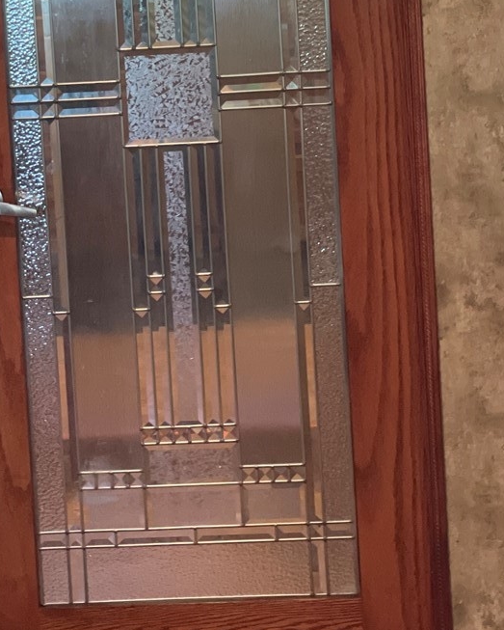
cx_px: 91
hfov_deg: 10.1
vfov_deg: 12.5
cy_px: 112
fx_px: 2851
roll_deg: +3.0
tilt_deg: -4.7
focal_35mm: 153
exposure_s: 1/30
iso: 320
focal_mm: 7.5
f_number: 2.2
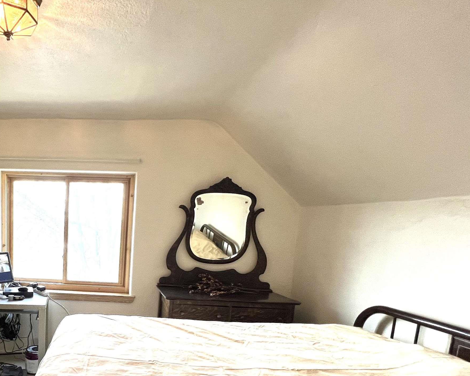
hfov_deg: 67.2
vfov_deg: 60.0
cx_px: 86
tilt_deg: -9.3
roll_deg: -1.4
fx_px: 306
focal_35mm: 22
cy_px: 278
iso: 200
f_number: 1.8
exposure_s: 1/120
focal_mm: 1.57
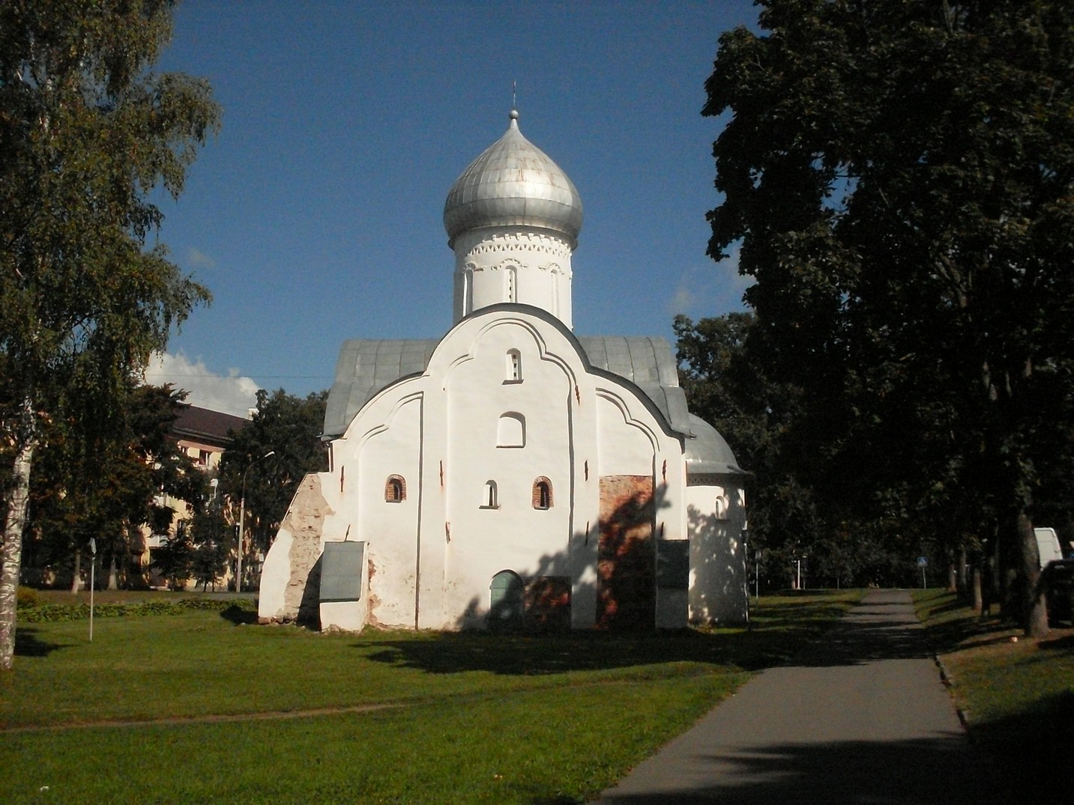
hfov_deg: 49.0
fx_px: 1179
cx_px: 537
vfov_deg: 37.7
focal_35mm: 38
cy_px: 402
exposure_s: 1/2000
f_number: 8.4
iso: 400
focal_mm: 6.3
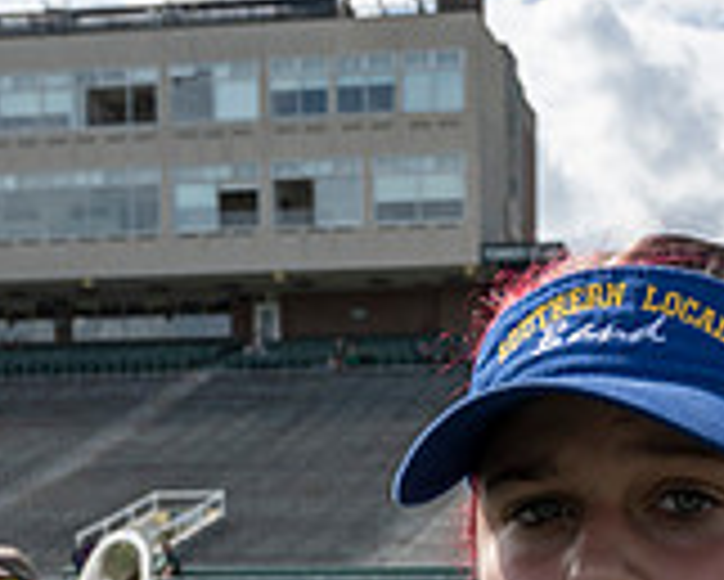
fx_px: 1737
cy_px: 839
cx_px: 603
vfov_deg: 17.3
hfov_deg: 23.1
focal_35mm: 81
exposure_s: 1/1600
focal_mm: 24
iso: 200
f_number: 5
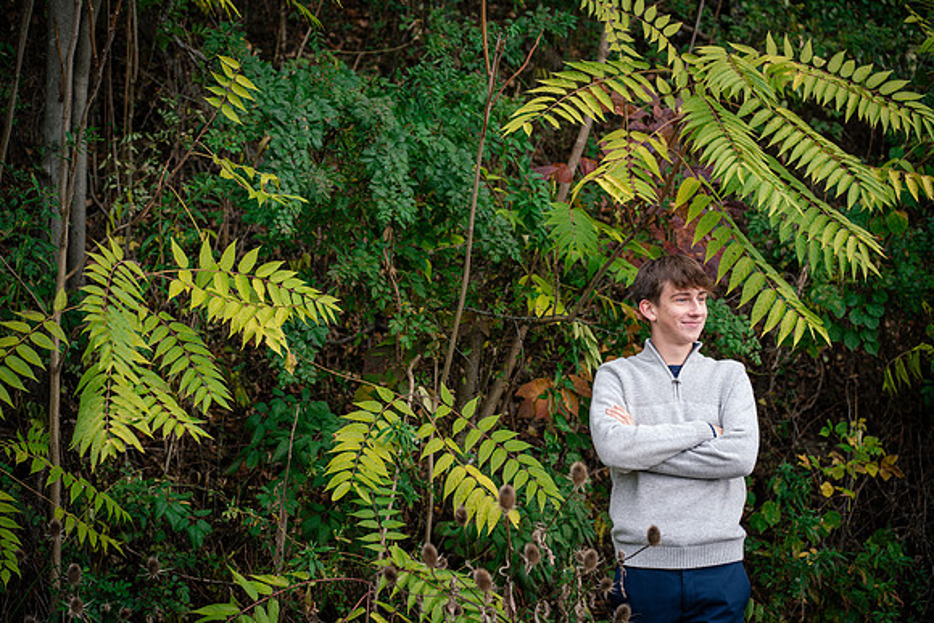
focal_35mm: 85
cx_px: 467
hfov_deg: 23.9
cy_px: 312
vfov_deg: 16.1
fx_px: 2206
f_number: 3.5
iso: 640
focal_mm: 85
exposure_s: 1/50
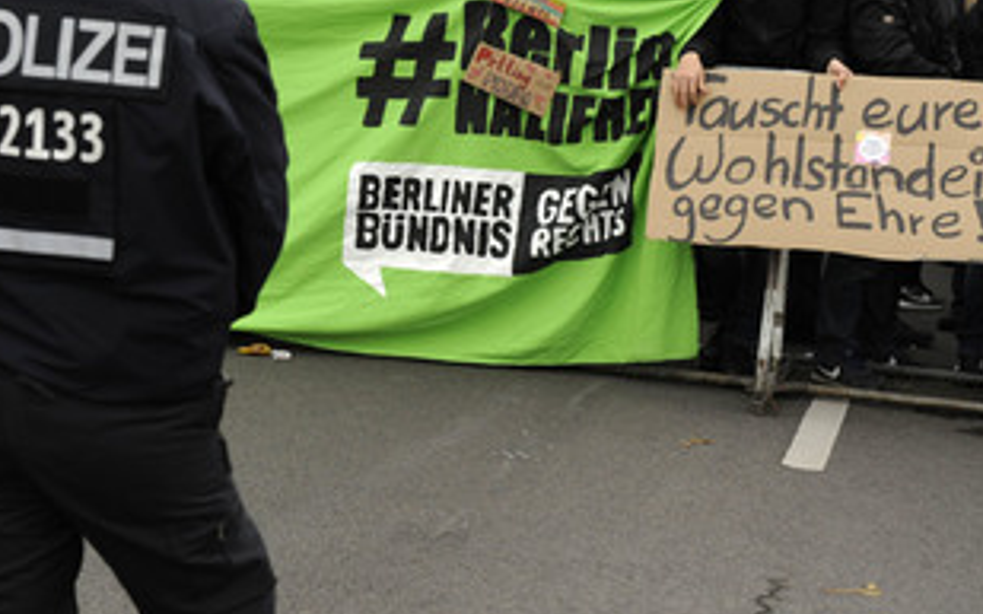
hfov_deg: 23.3
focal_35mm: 89
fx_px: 2384
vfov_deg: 14.6
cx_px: 439
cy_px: 175
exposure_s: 1/400
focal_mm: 60
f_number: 5.6
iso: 2000
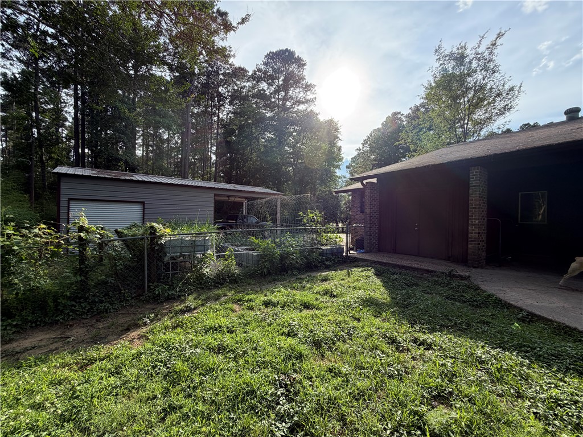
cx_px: 292
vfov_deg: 85.7
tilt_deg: -0.1
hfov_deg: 102.1
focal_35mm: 14
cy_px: 218
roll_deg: -1.2
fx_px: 236
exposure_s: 1/502
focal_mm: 2.22
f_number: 2.2
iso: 50
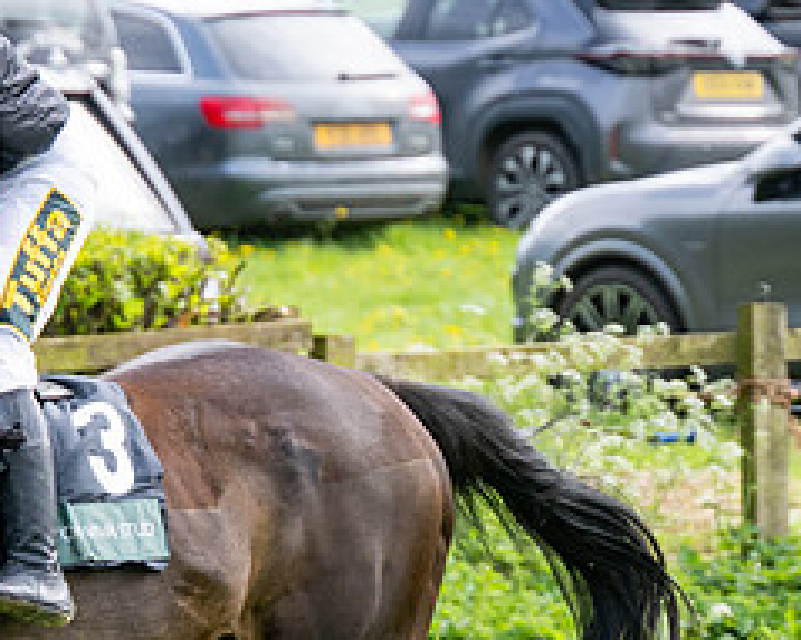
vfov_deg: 3.3
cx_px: -10
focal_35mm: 471
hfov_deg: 4.1
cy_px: 471
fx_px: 11161
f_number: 4
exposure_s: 1/1000
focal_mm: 120
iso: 400
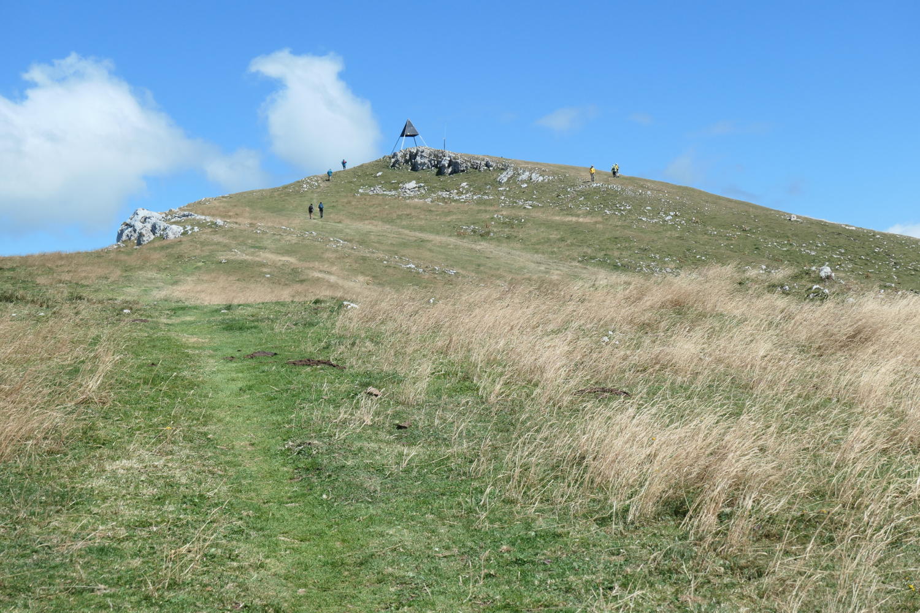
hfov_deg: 32.4
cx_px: 460
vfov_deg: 21.9
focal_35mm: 62
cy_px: 306
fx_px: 1584
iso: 200
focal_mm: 22.6
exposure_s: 1/1000
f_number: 5.6
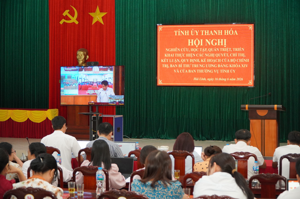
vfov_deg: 20.6
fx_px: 550
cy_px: 100
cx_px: 150
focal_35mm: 66
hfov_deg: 30.5
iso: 2000
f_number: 4
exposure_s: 1/160
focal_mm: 44
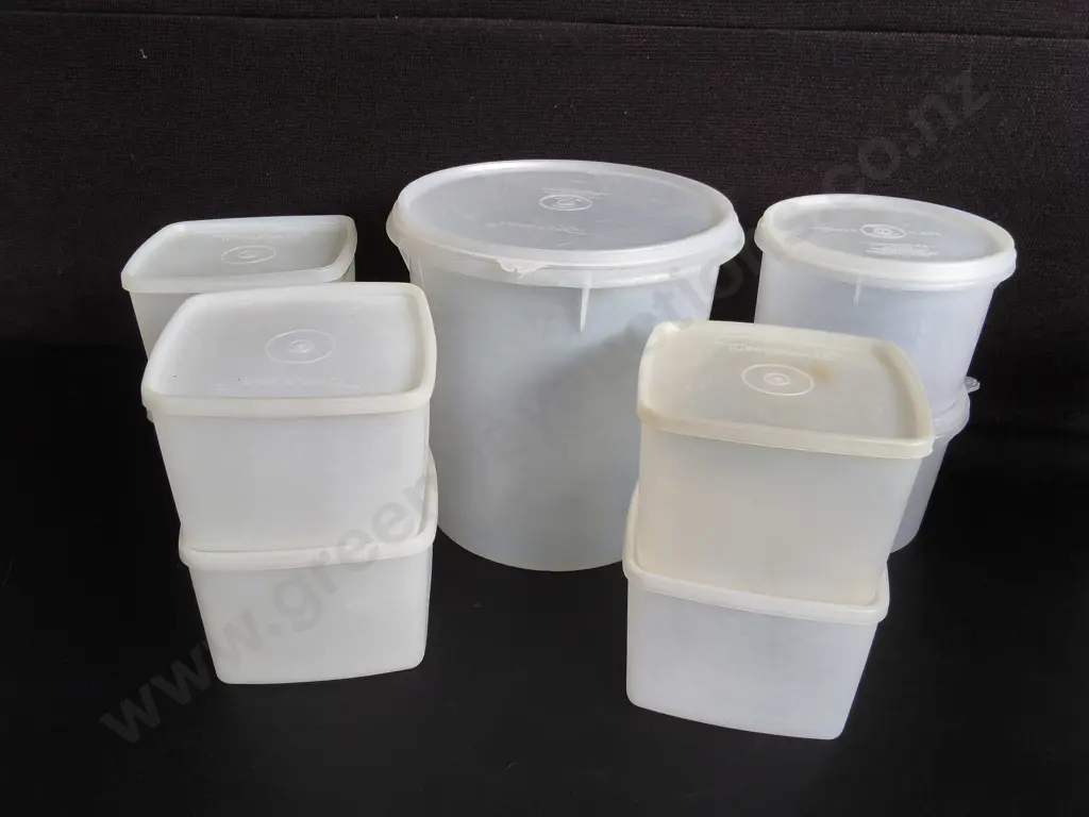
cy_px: 408
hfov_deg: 65.3
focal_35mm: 27
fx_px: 849
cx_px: 544
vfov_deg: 51.4
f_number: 2
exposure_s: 1/100
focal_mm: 2.87
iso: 64
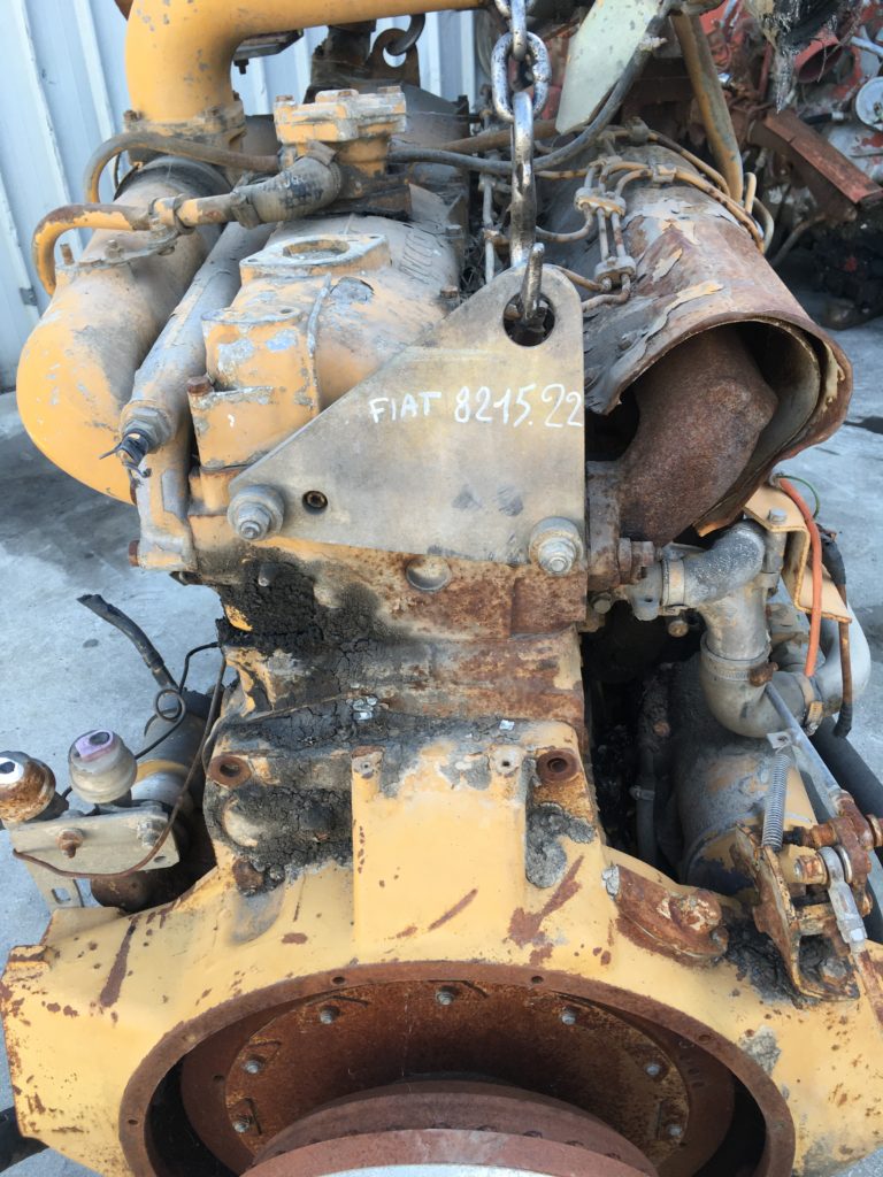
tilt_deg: -33.4
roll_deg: +3.6
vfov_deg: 61.7
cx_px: 442
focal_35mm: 29
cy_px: 588
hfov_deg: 48.2
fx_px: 986
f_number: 2.2
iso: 32
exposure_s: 1/100
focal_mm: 4.15
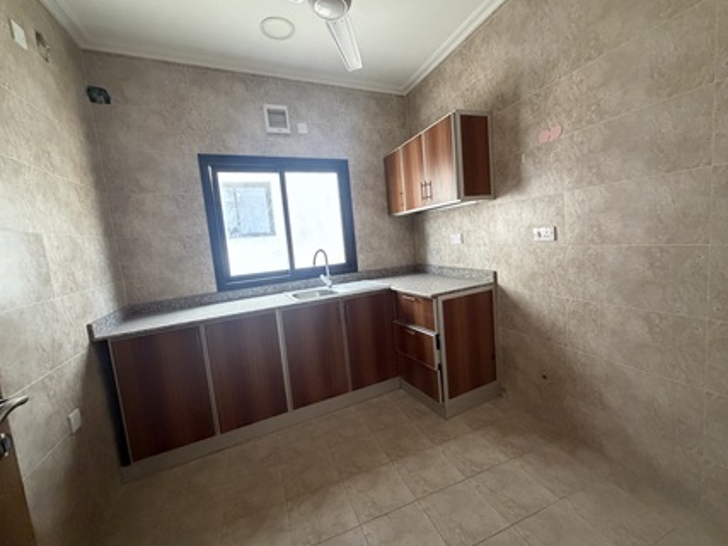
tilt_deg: -6.4
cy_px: 274
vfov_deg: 81.7
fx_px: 315
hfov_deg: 98.2
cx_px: 373
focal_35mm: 15
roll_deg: +5.2
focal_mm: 2.22
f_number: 2.2
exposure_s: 1/60
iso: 1000
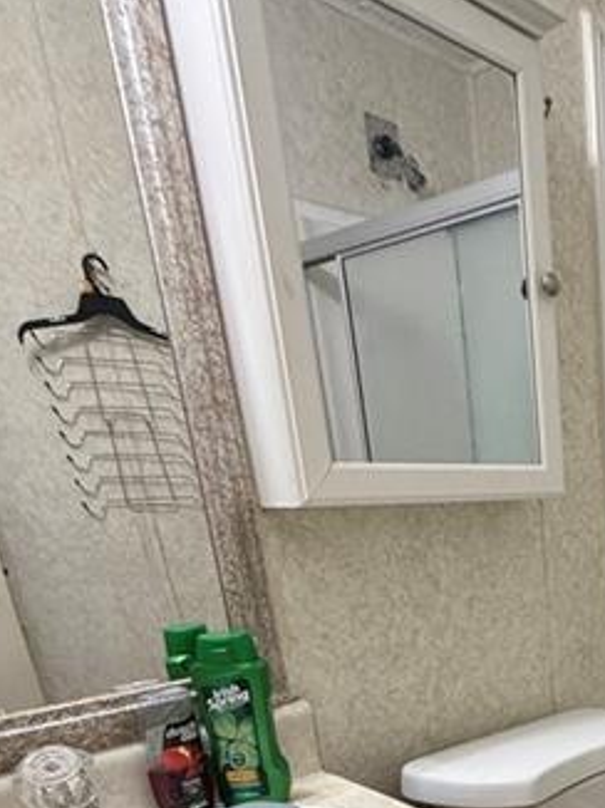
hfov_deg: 36.5
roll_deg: +0.6
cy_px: 736
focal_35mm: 33
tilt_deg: -17.6
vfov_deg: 49.1
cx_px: 662
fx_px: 770
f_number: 2.2
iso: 320
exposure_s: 1/60
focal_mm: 2.22
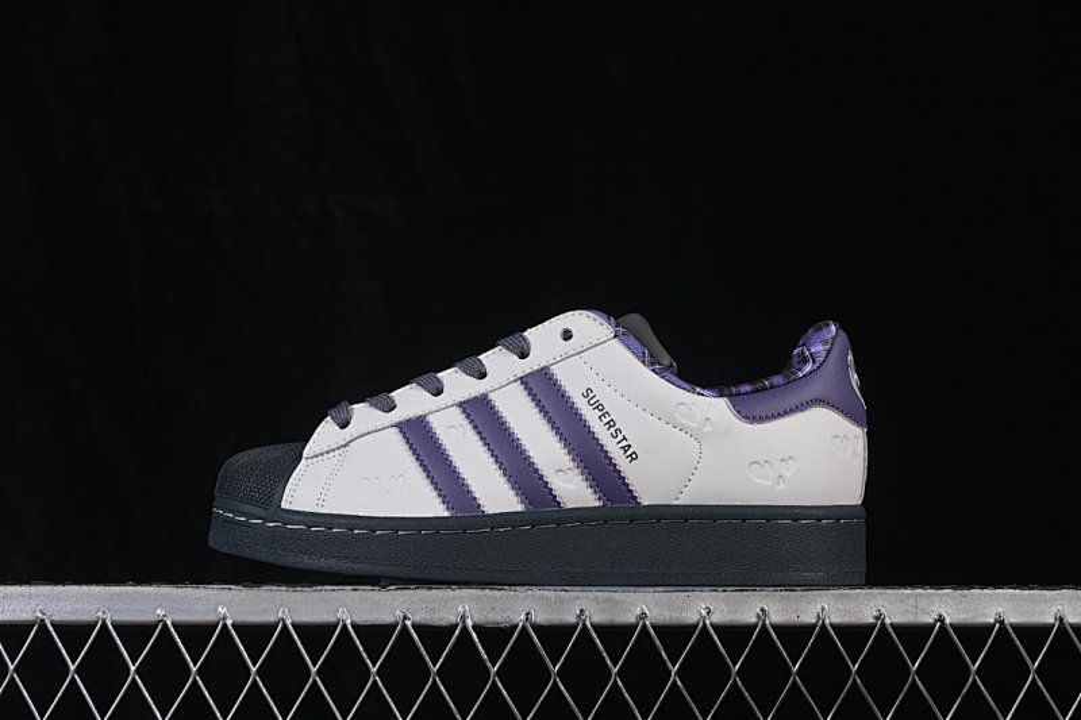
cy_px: 360
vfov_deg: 18.2
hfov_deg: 27.0
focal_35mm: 75
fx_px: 2251
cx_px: 540
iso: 160
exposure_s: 1/60
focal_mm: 50
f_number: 8
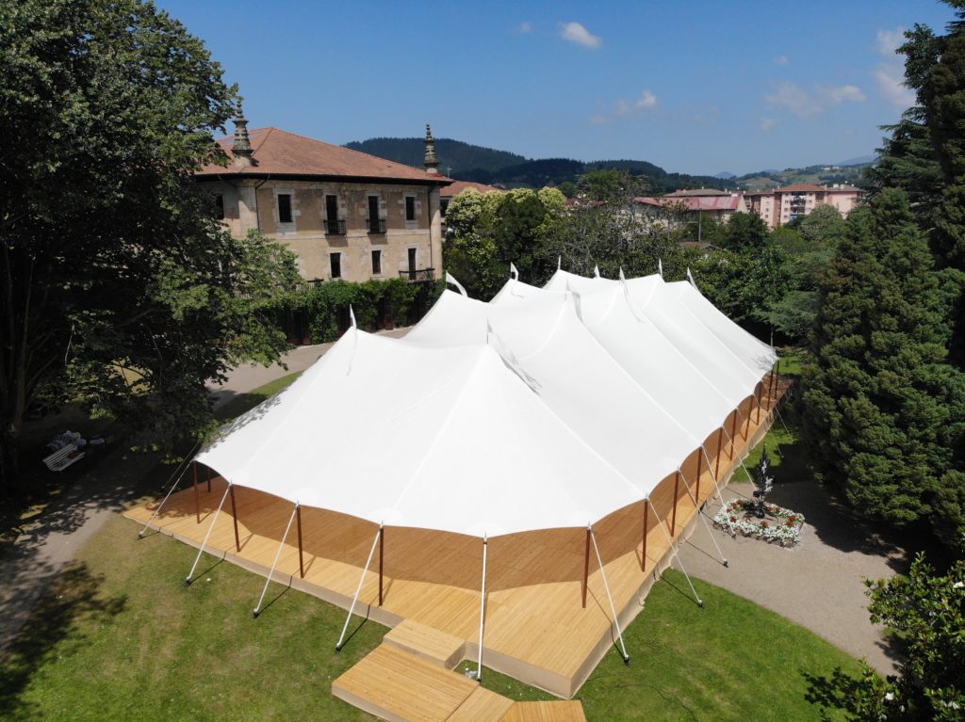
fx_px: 669
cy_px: 361
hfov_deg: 71.6
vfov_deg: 56.8
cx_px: 482
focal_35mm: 24
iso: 103
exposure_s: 1/1750
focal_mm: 4.5
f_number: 2.8
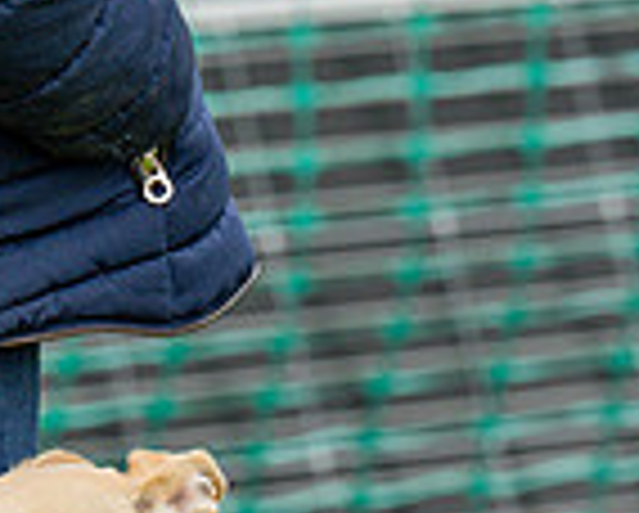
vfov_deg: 2.4
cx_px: 148
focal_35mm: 647
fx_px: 12253
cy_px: 945
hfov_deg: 3.0
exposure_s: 1/2000
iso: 400
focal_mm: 145
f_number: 4.5
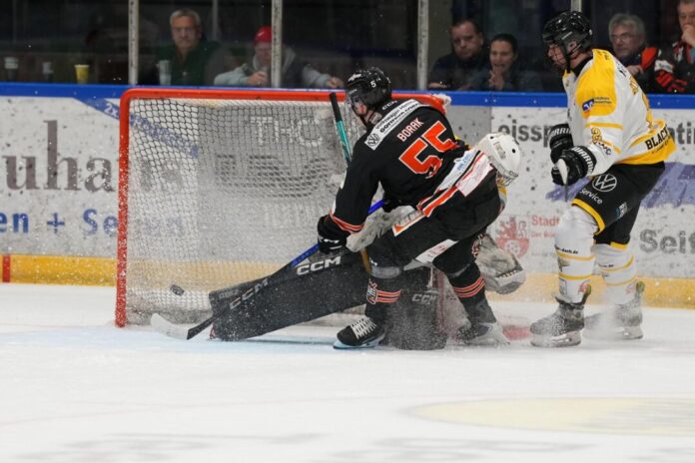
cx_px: 348
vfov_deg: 4.6
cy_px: 232
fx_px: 5791
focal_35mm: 300
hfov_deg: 6.9
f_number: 2.8
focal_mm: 200
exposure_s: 1/800
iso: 2500
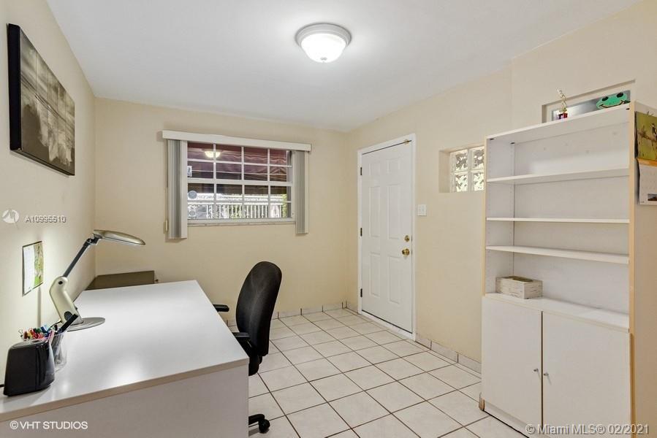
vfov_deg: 70.5
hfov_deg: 93.3
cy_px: 219
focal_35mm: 17
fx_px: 310
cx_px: 328
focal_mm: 17
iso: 200
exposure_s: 1/5
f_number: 8
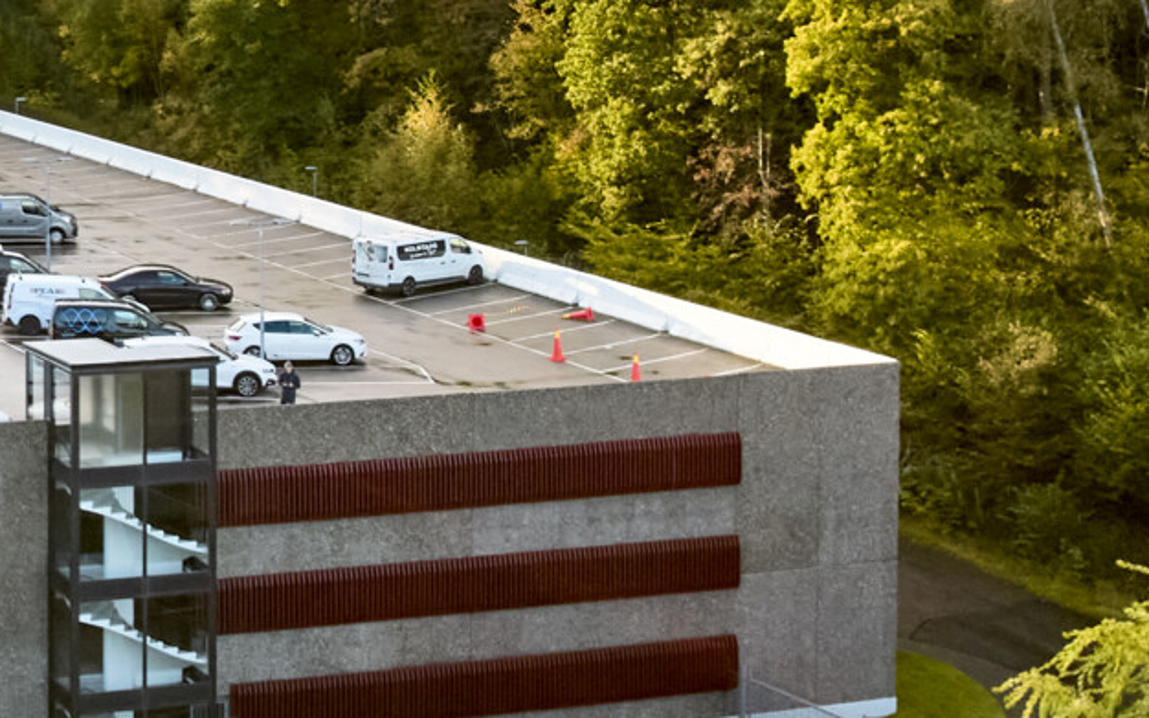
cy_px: 320
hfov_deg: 38.5
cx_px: 33
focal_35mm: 47
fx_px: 1471
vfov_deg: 27.4
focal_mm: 8.38
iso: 100
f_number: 2.8
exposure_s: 1/640
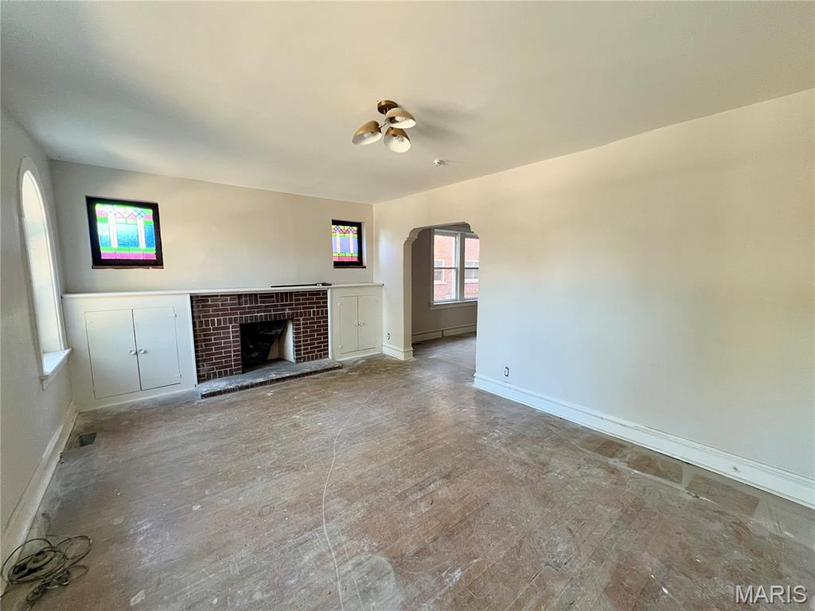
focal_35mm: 13
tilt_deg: -7.1
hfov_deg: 106.2
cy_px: 306
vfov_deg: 89.9
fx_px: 306
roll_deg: +0.1
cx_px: 408
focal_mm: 1.57
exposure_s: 1/85
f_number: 1.8
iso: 250
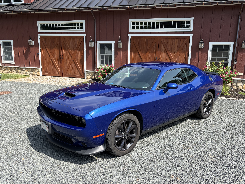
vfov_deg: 48.2
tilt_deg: -10.3
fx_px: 205
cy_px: 92
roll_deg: -1.0
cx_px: 128
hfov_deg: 61.6
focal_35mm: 29
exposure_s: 1/1364
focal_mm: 5.96
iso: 50
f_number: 1.6
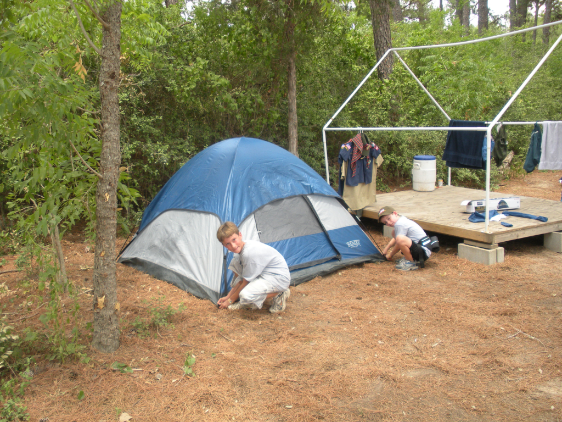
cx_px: 281
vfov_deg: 39.7
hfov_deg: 51.4
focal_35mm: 36
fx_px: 584
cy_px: 211
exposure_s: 1/118
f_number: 3.5
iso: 88
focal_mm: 6.3
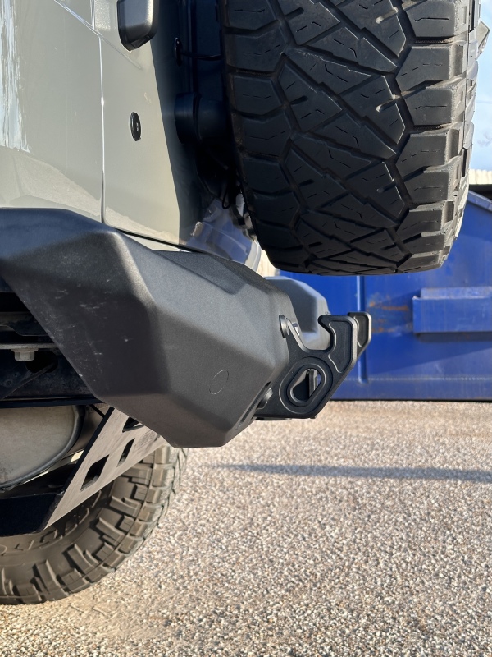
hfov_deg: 30.3
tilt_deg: -0.7
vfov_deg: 39.7
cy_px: 328
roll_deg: +1.7
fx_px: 910
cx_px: 246
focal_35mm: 48
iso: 64
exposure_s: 1/714
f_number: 1.78
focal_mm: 6.86
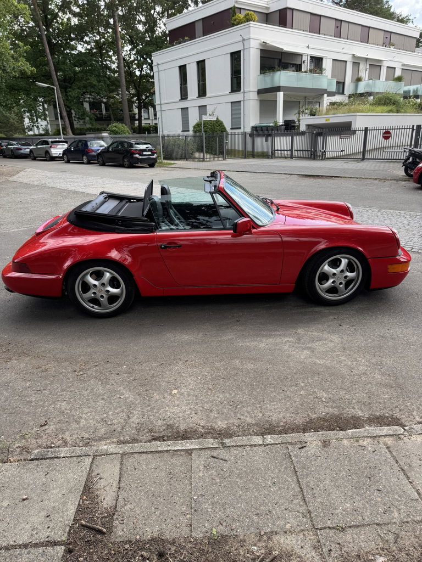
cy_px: 281
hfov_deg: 56.8
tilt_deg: -20.0
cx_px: 211
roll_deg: +2.2
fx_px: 390
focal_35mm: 24
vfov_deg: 71.6
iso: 80
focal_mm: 6.76
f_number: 1.78
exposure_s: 1/925
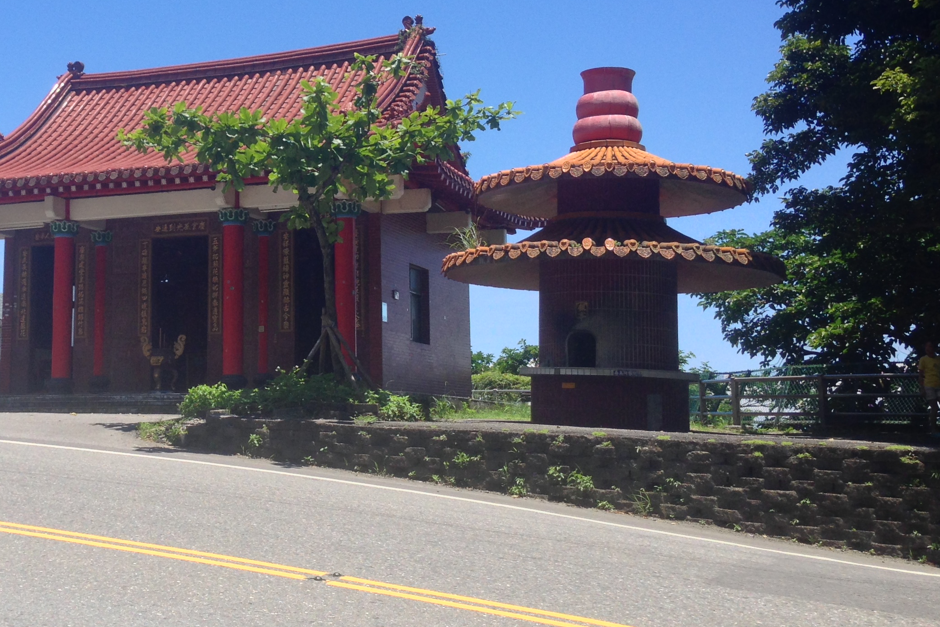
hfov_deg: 36.2
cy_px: 222
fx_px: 1410
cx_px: 257
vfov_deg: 25.0
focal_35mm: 54
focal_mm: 4.12
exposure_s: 1/1004
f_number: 2.4
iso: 50
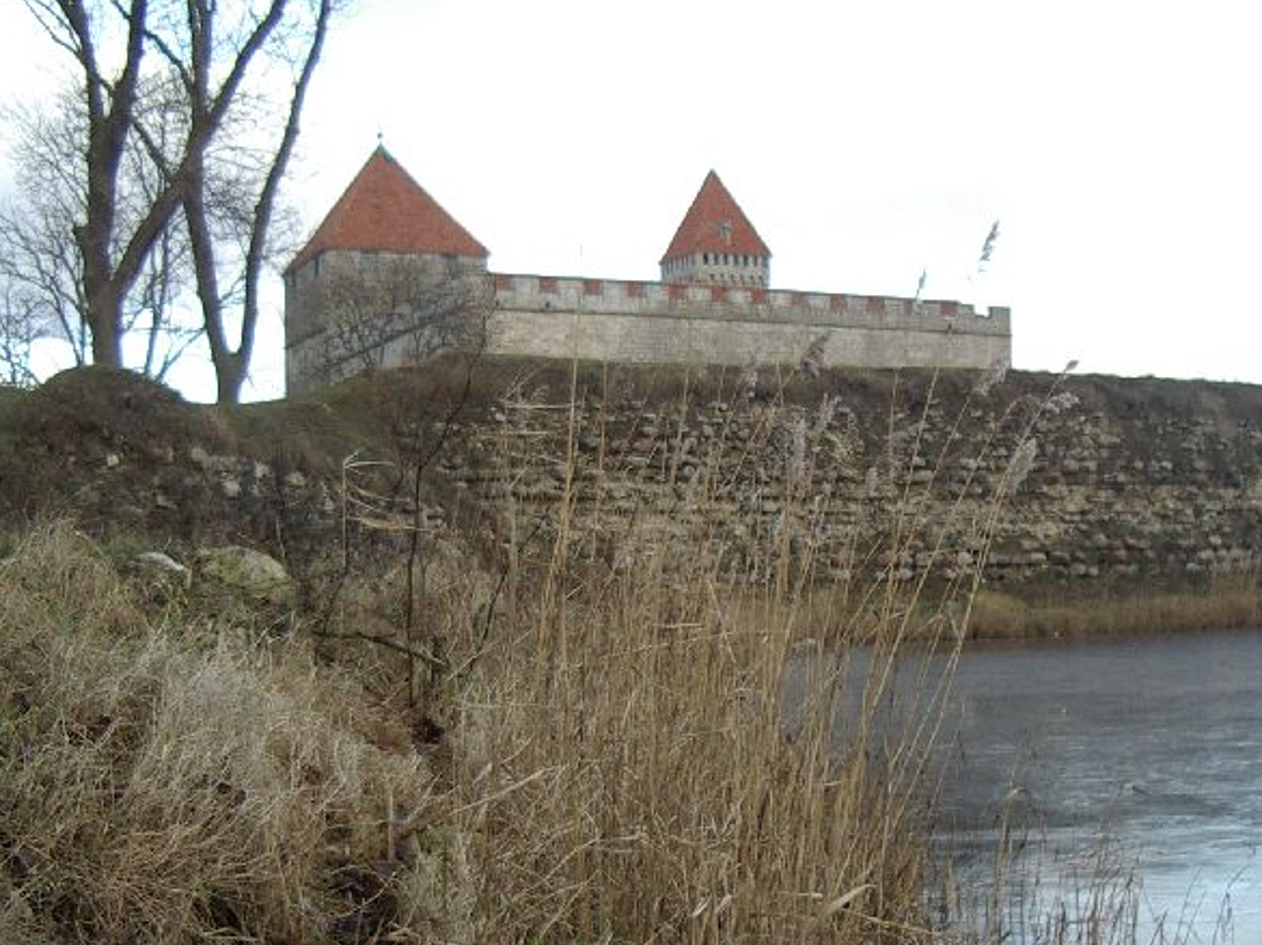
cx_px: 703
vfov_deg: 27.9
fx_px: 1895
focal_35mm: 52
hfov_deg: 36.8
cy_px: 583
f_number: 2.6
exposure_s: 1/100
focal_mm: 5.8
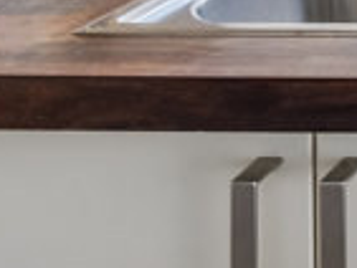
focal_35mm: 109
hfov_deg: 13.1
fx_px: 1125
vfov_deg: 11.4
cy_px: -363
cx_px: 876
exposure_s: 1/40
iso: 160
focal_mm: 20
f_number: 9
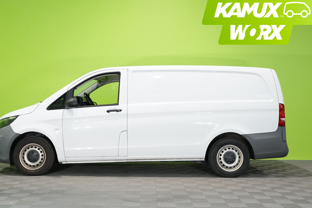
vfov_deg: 32.6
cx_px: 146
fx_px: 355
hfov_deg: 47.4
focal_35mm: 41
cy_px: 110
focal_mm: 33
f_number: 4
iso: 1600
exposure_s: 1/125
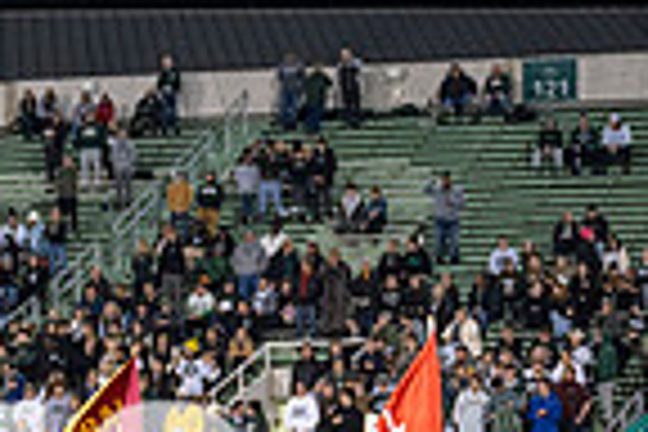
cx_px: -90
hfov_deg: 8.8
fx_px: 4194
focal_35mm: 233
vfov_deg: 5.8
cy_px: 614
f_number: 3.2
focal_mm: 58
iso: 1250
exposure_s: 1/500
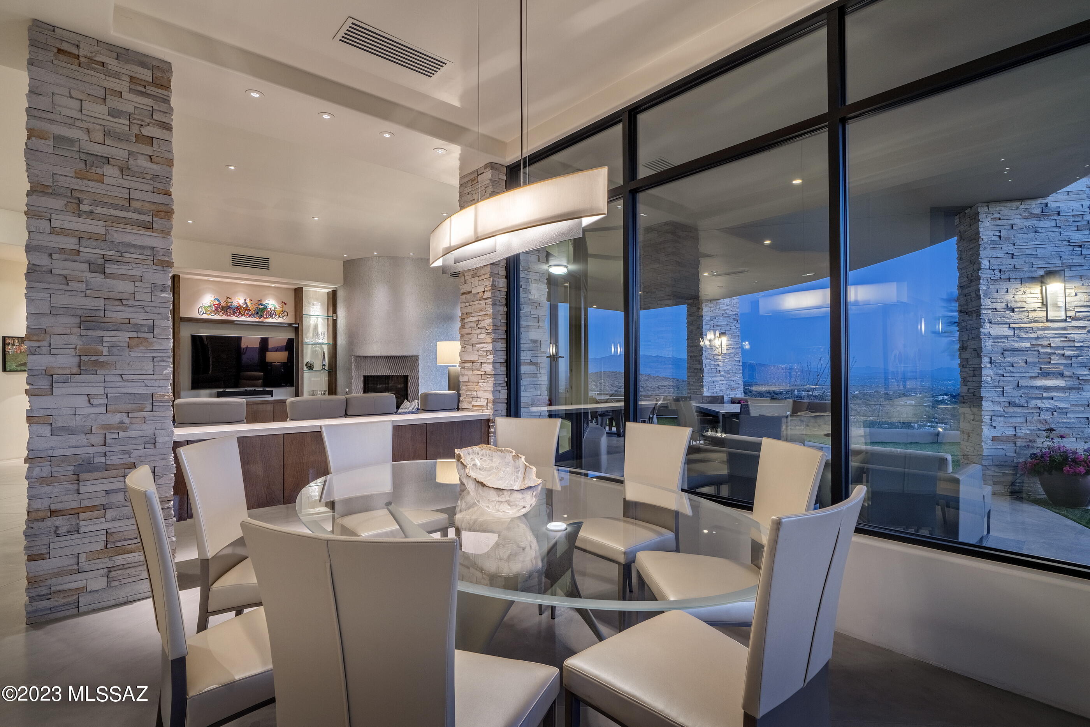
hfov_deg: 96.7
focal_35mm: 16
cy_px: 364
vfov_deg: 73.7
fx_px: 484
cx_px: 545
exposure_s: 1/6
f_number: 11
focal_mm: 16
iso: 200
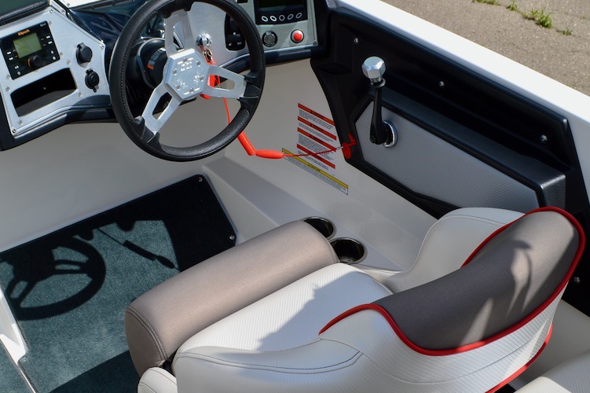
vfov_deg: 29.2
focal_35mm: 46
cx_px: 264
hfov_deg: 42.7
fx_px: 754
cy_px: 193
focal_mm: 18
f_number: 9
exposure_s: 1/320
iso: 100
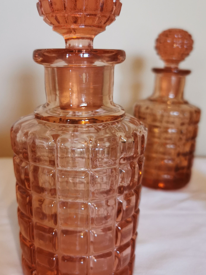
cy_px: 130
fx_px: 310
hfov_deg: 36.7
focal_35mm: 39
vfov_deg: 47.8
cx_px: 87
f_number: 1.6
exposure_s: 1/50
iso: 200
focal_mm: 5.56
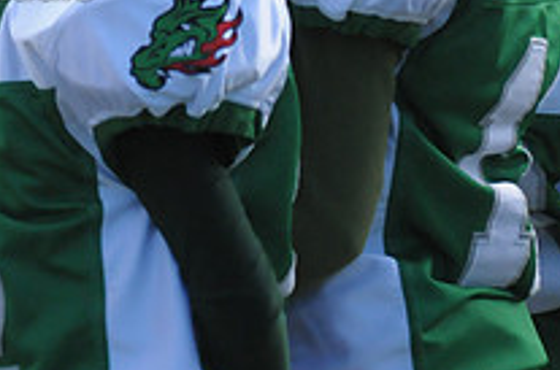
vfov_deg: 1.4
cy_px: -112
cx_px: -195
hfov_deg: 2.0
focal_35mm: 1010
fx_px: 15675
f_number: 4
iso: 1600
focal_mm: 240
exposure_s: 1/4000
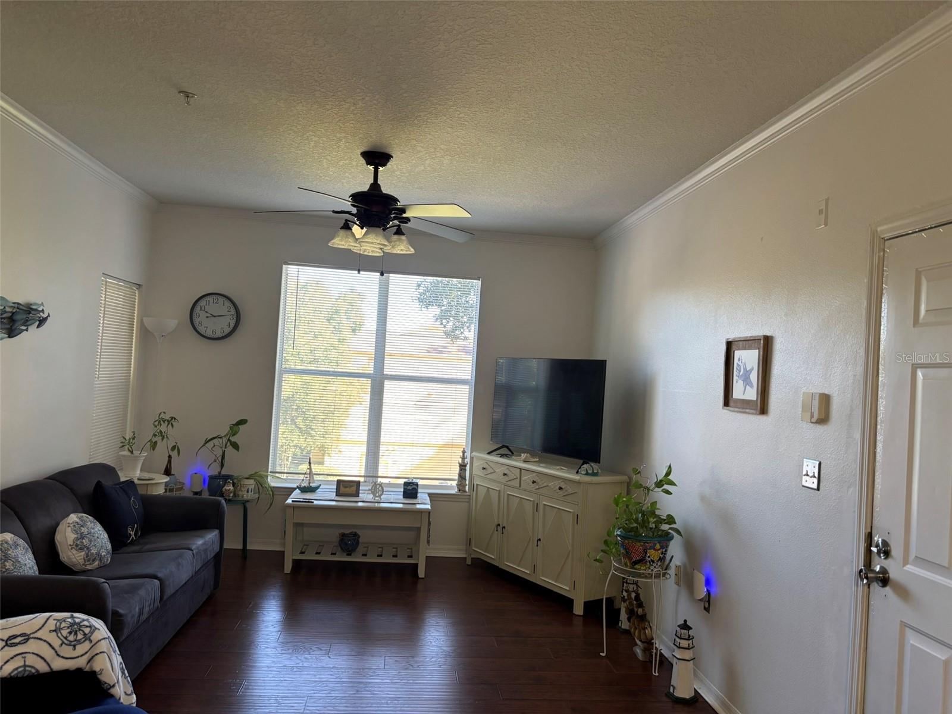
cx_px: 476
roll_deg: -3.8
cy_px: 357
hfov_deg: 67.3
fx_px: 715
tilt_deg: -0.4
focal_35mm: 26
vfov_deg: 53.1
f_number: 1.6
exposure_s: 1/83
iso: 125
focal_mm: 5.96
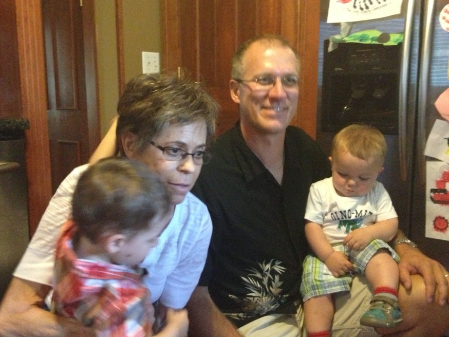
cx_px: 215
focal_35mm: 41
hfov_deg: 45.8
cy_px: 174
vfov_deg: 35.1
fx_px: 532
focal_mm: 4.28
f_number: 2.4
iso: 800
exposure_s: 1/15
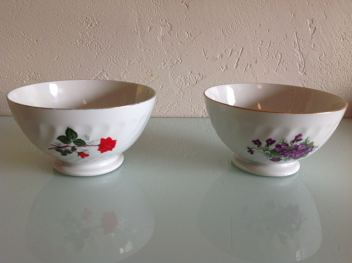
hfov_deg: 52.7
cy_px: 132
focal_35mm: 35
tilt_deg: -18.1
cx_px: 176
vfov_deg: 40.6
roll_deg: -1.9
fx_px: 355
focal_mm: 4.28
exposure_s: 1/30
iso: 50
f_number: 2.4
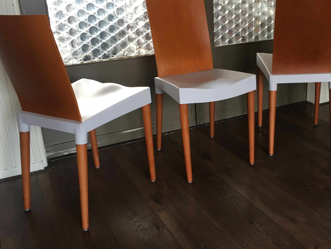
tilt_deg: -18.6
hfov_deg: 44.1
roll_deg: +0.9
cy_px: 110
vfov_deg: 34.3
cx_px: 221
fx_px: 402
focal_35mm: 42
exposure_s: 1/33
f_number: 2.2
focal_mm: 4.15
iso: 80
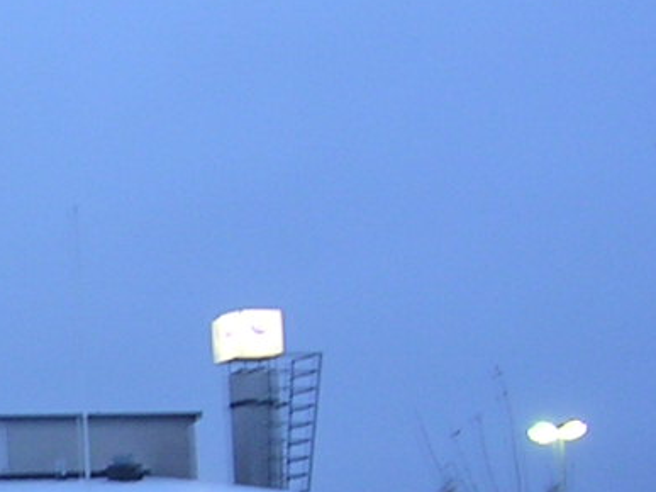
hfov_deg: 11.8
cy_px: 672
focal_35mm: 157
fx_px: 2974
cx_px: -451
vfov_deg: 9.3
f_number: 2.8
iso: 100
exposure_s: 1/3.5
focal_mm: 5.8
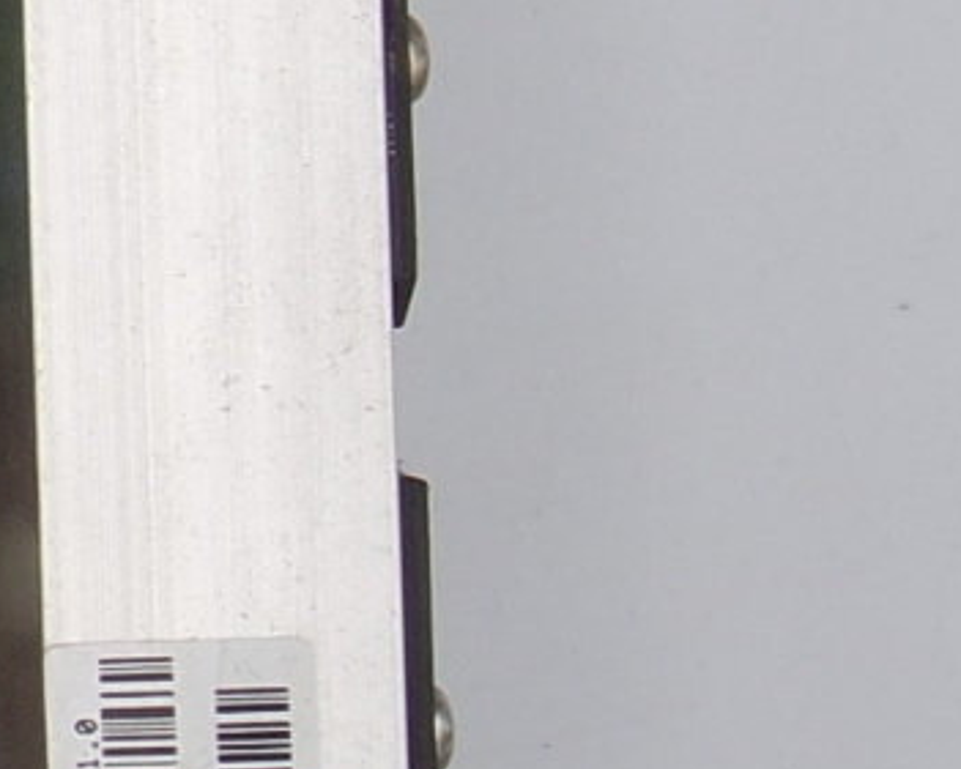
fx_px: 9047
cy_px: -791
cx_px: -2355
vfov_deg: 4.8
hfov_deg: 5.5
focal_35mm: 318
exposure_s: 1/100
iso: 160
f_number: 5
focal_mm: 15
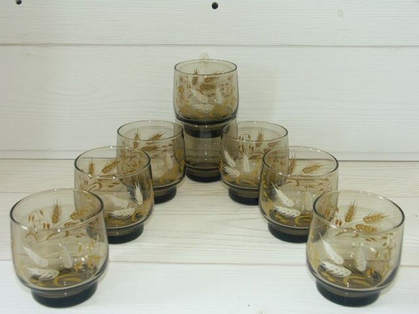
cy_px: 157
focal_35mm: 39
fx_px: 472
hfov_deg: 47.9
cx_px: 210
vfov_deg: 36.8
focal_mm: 10.21
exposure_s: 1/60
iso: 100
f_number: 3.5
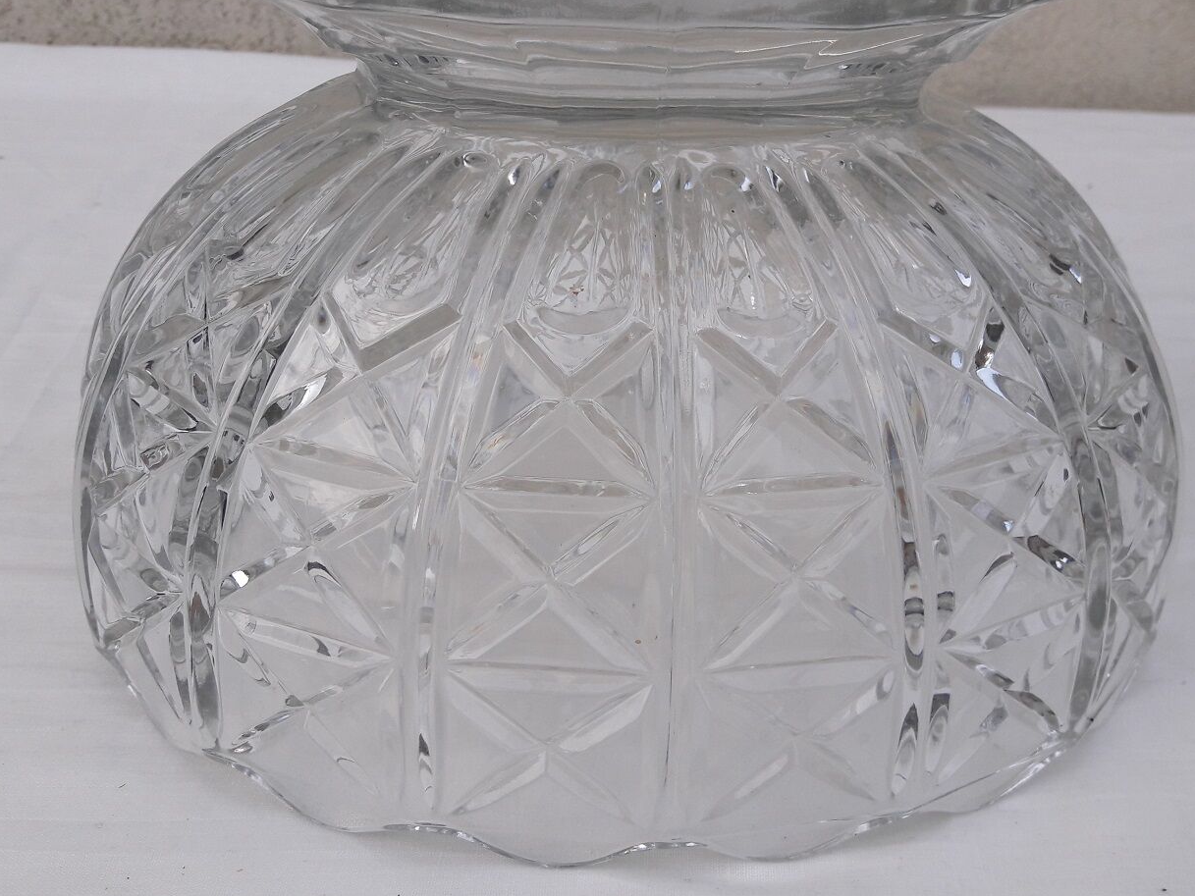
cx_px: 619
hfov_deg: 49.0
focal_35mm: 38
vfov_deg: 37.7
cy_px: 414
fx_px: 1312
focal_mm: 3.7
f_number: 1.9
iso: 40
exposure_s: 1/229
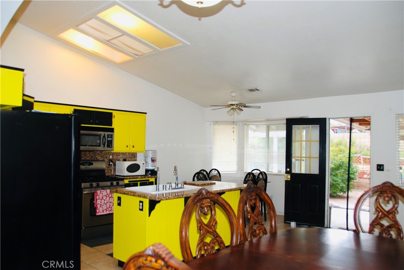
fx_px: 337
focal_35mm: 30
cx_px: 202
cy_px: 135
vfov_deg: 43.7
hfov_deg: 61.9
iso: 200
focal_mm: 20
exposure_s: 1/60
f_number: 3.8
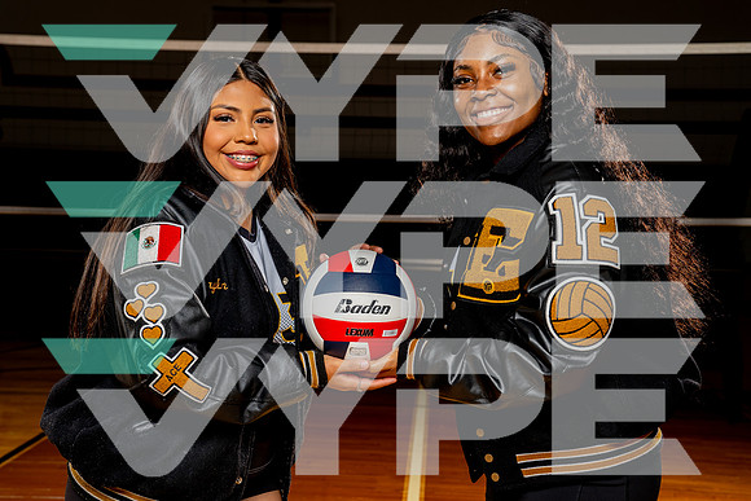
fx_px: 1054
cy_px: 250
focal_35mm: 51
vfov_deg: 26.7
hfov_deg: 39.2
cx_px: 376
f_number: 5.6
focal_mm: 48
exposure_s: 1/250
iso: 100
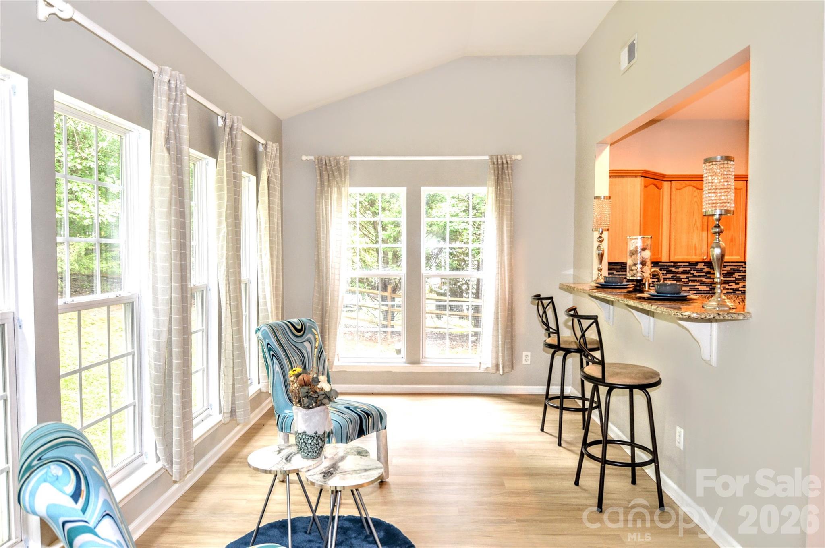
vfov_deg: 53.0
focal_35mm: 24
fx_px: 549
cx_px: 412
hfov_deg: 73.8
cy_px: 274
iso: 400
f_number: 3.5
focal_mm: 16
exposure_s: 1/60
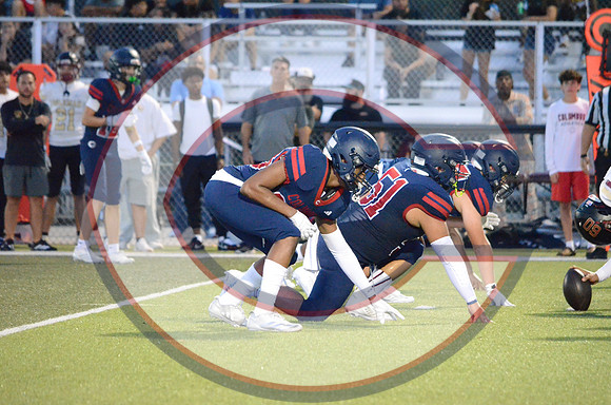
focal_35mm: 330
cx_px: 306
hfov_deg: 6.3
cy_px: 202
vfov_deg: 4.1
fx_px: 5589
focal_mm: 220
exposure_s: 1/200
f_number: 5.3
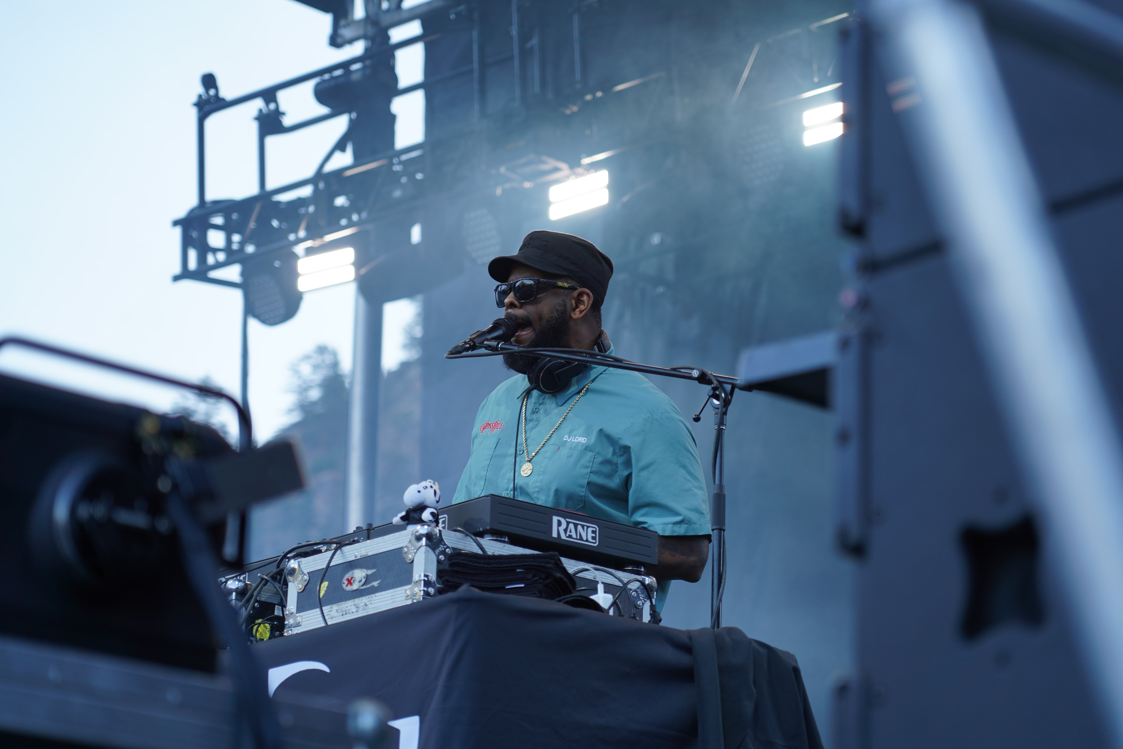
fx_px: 3275
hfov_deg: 19.5
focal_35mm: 105
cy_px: 374
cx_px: 562
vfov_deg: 13.0
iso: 125
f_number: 4
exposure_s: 1/125
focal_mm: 105
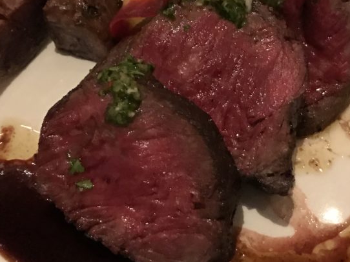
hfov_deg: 31.1
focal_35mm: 62
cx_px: 217
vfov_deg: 23.5
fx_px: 627
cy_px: 80
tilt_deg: -52.2
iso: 100
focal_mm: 3.99
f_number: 1.8
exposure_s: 1/4
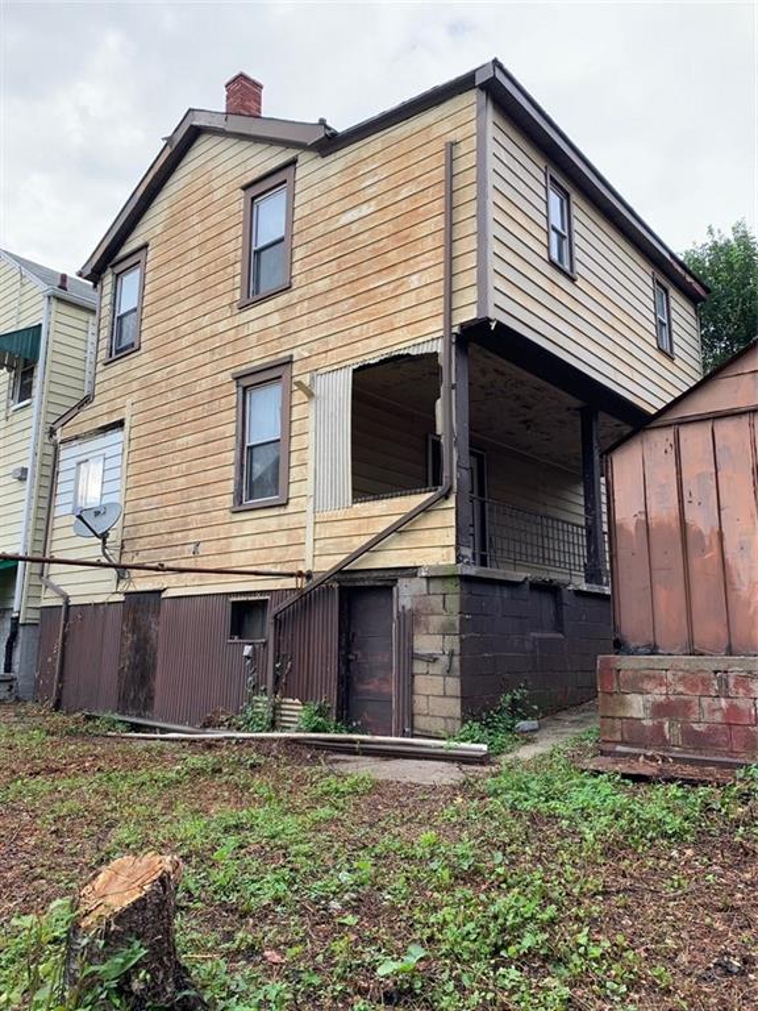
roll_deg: -1.4
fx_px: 759
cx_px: 379
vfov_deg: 67.3
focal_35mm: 26
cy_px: 506
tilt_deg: +12.6
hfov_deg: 53.1
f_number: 1.8
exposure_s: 1/188
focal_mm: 4.25
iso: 25
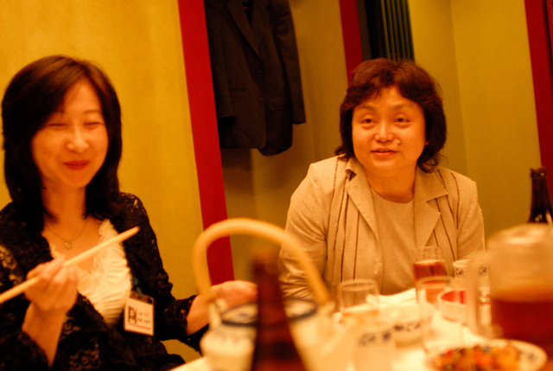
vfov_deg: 32.0
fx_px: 646
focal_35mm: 42
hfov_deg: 46.3
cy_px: 186
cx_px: 276
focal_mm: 28
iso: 800
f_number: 2
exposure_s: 1/80
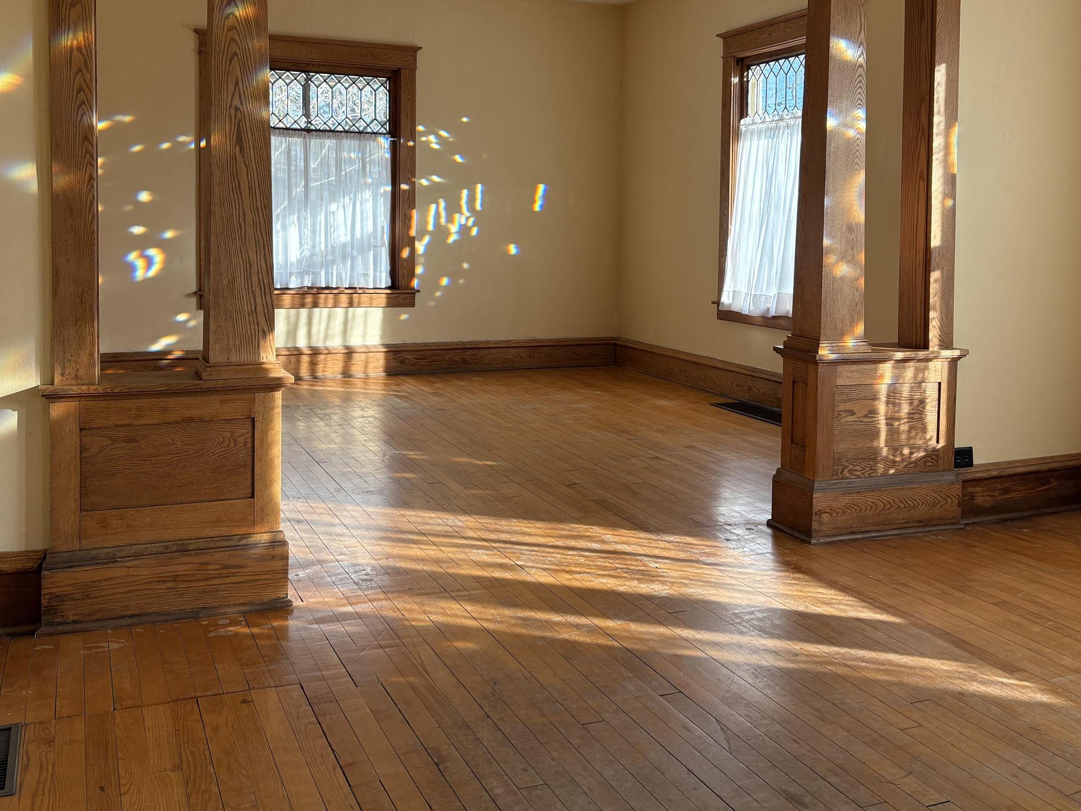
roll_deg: +0.1
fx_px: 1124
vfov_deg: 39.2
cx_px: 549
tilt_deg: -2.0
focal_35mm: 36
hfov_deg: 51.4
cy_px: 271
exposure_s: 1/242
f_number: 1.6
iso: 80
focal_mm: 5.96
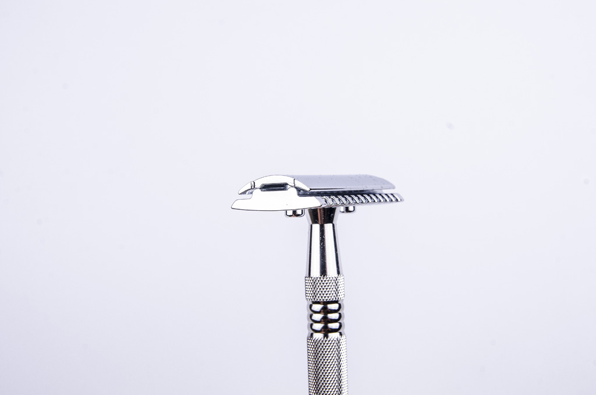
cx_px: 298
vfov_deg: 20.1
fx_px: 1115
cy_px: 198
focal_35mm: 68
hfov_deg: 29.9
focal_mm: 45
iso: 100
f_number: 11
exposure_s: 1/160
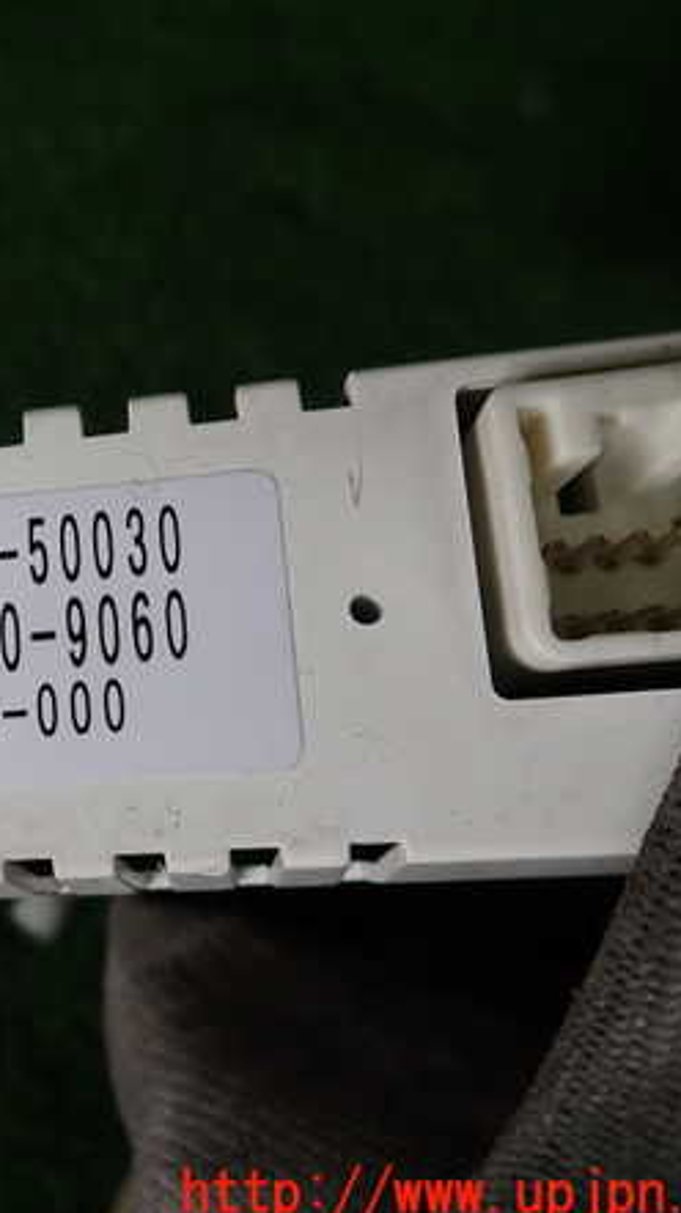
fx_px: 1190
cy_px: 612
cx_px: -22
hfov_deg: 29.5
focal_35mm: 37
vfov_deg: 54.0
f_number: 2.8
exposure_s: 1/160
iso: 100
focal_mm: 4.5
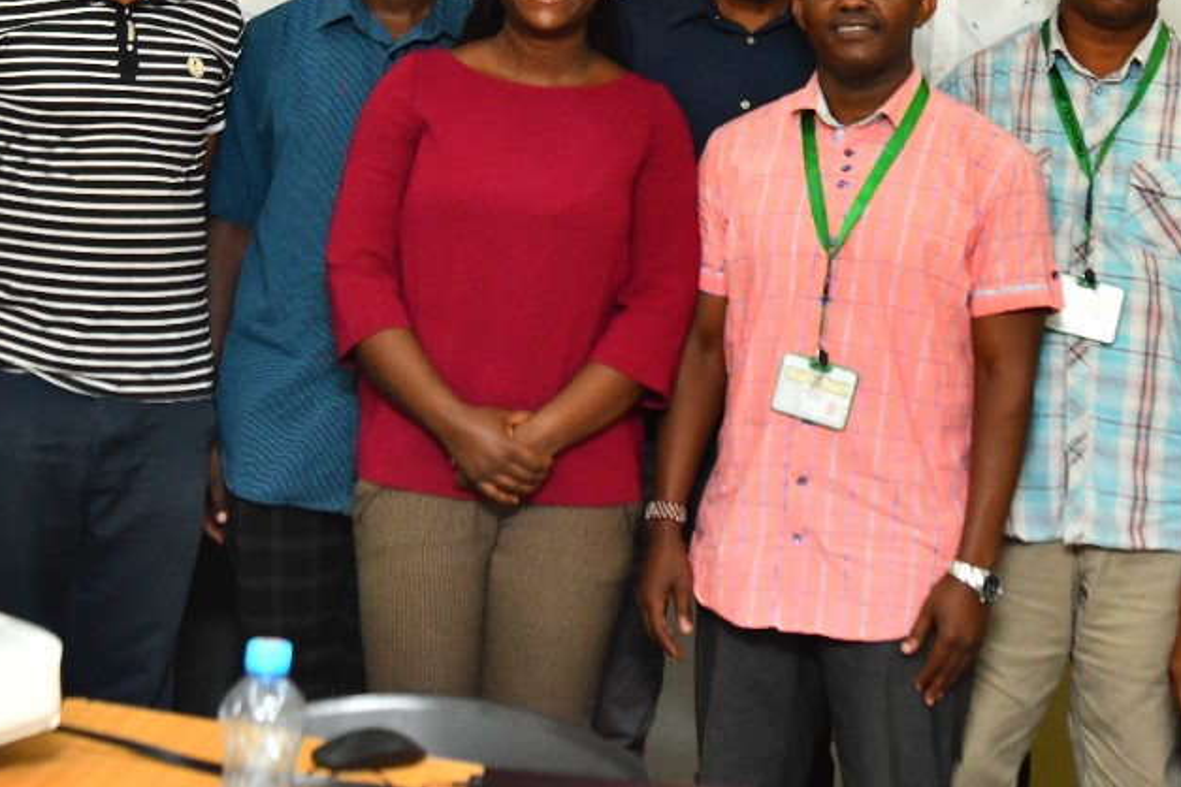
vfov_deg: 14.0
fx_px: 3182
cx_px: 573
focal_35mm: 97
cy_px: 58
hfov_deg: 21.0
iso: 1000
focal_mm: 38
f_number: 4.5
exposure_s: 1/160
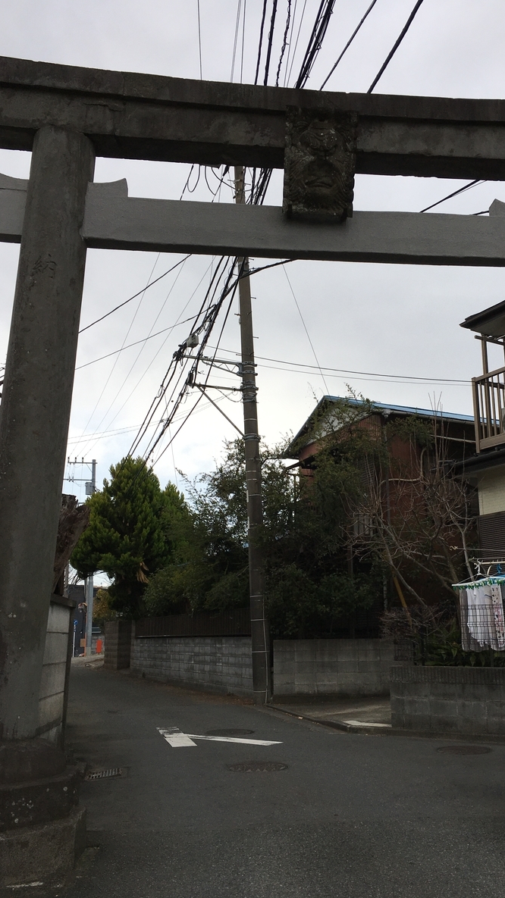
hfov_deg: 36.5
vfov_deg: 61.0
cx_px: 313
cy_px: 454
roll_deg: +2.3
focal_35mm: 32
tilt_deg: +13.2
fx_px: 762
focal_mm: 4.15
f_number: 2.2
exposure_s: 1/793
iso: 25
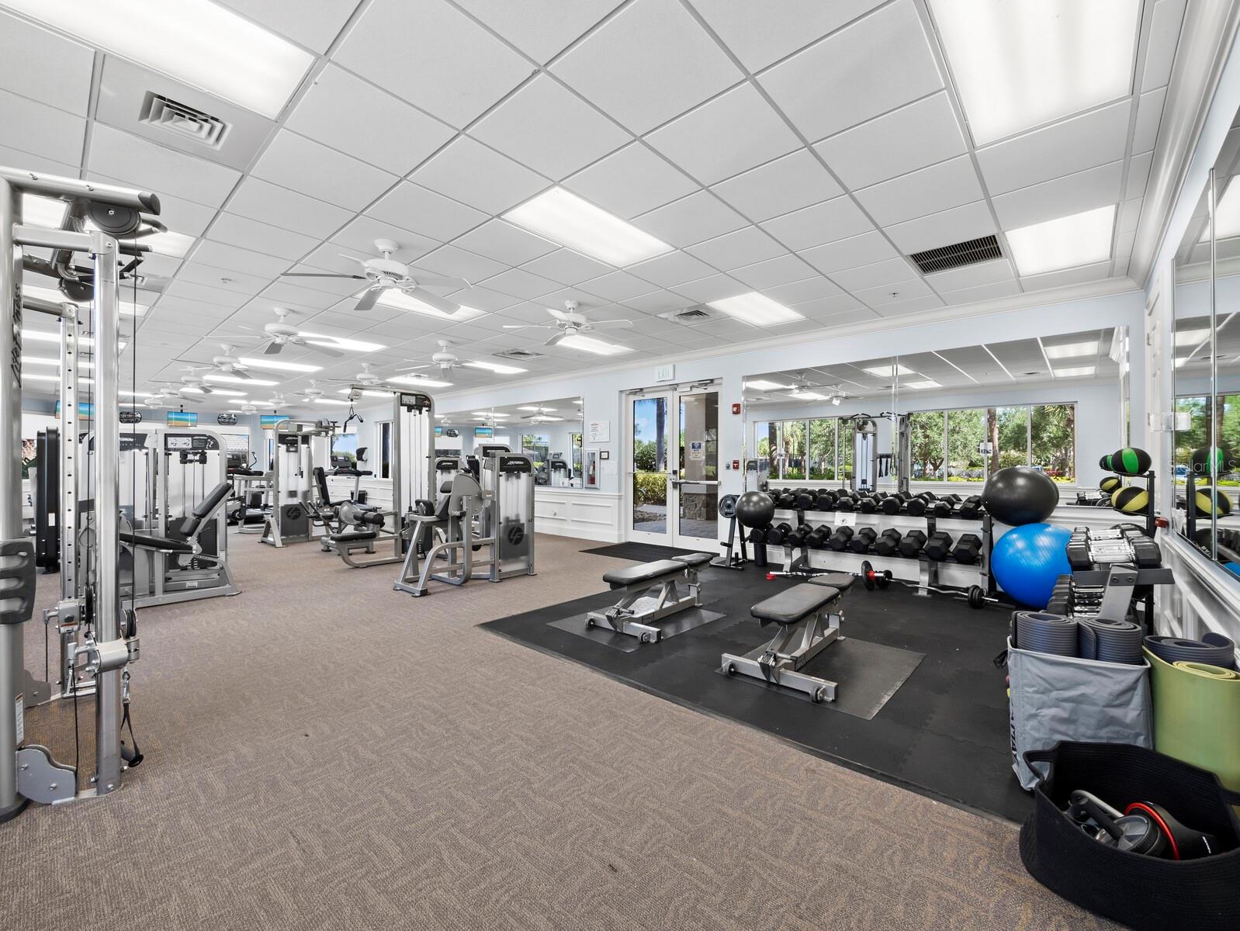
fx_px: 502
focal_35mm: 14
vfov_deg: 85.7
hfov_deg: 102.0
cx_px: 620
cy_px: 466
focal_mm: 7
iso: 320
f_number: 10
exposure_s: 1/4
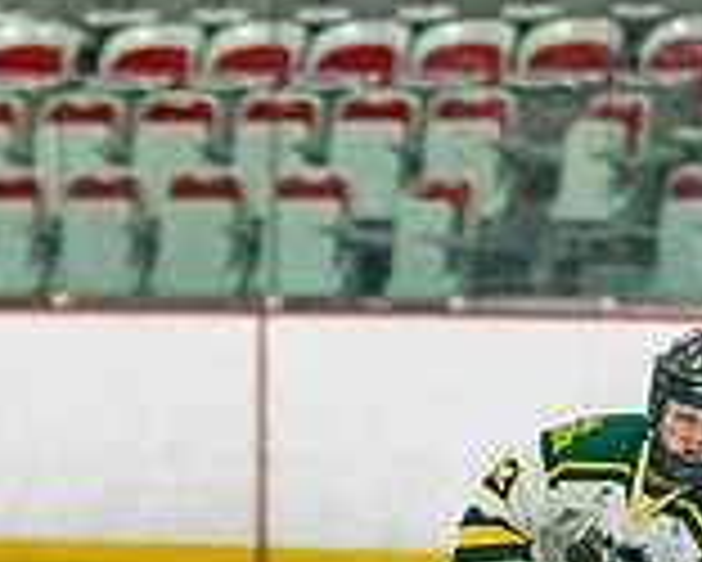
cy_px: 782
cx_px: 133
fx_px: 14594
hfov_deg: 2.8
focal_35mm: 702
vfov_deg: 2.2
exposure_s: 1/640
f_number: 2.8
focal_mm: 150
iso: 500
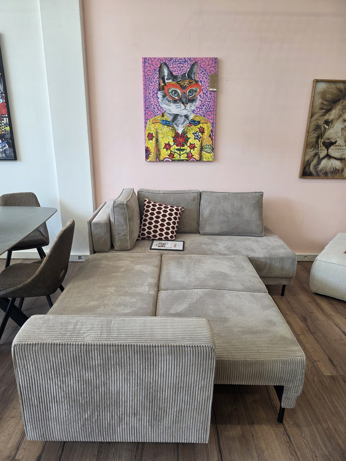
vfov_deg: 73.9
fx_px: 307
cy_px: 230
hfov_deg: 58.9
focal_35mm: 23
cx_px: 173
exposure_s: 1/100
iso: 125
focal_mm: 6.3
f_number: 1.7
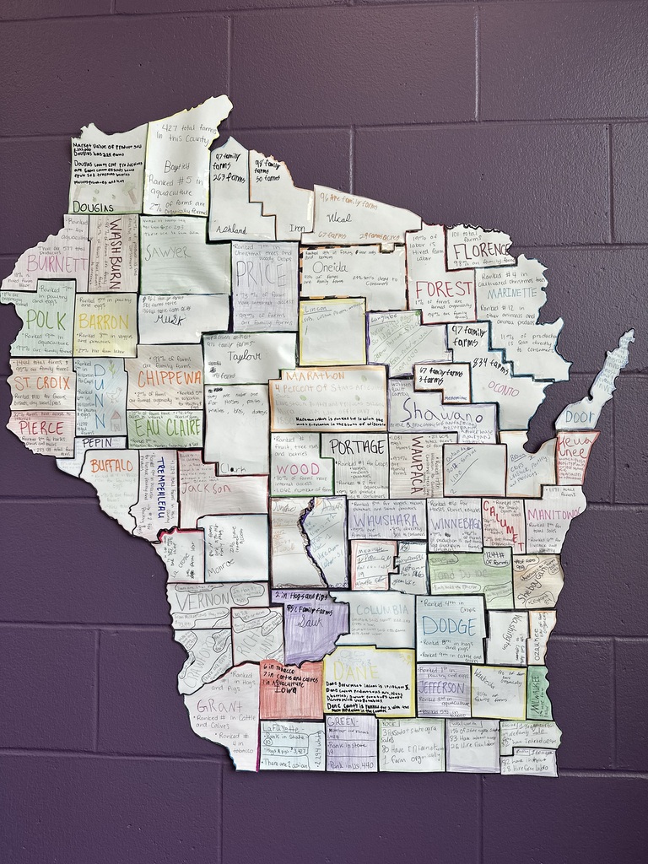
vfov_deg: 71.6
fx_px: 599
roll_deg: -0.8
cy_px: 432
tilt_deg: +2.1
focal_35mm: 24
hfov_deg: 56.8
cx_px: 324
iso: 64
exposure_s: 1/236
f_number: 1.78
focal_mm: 6.86
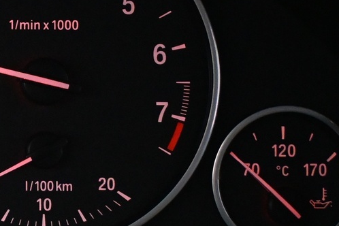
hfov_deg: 11.8
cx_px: -174
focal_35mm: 166
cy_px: 44
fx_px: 1563
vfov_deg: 8.3
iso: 5600
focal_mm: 34
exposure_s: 1/60
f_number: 5
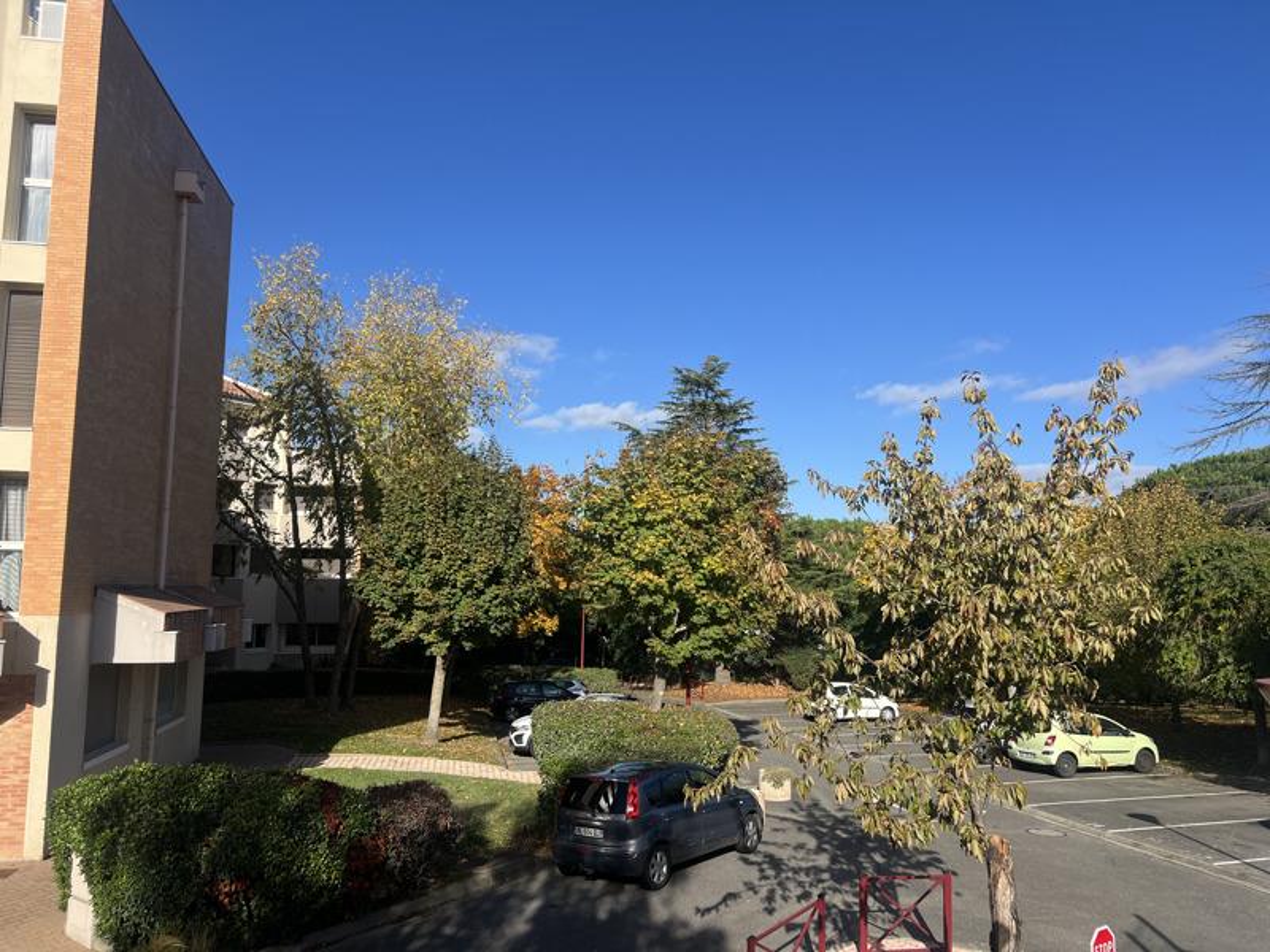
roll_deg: +0.5
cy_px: 476
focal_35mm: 26
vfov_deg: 53.1
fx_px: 954
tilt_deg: +6.4
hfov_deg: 67.3
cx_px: 635
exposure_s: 1/3968
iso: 50
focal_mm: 5.7
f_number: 1.5
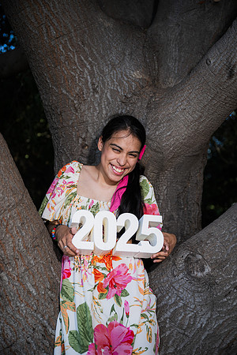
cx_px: 118
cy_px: 178
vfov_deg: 45.4
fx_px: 425
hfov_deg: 31.2
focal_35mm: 43
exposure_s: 1/400
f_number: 2.8
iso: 100
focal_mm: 43
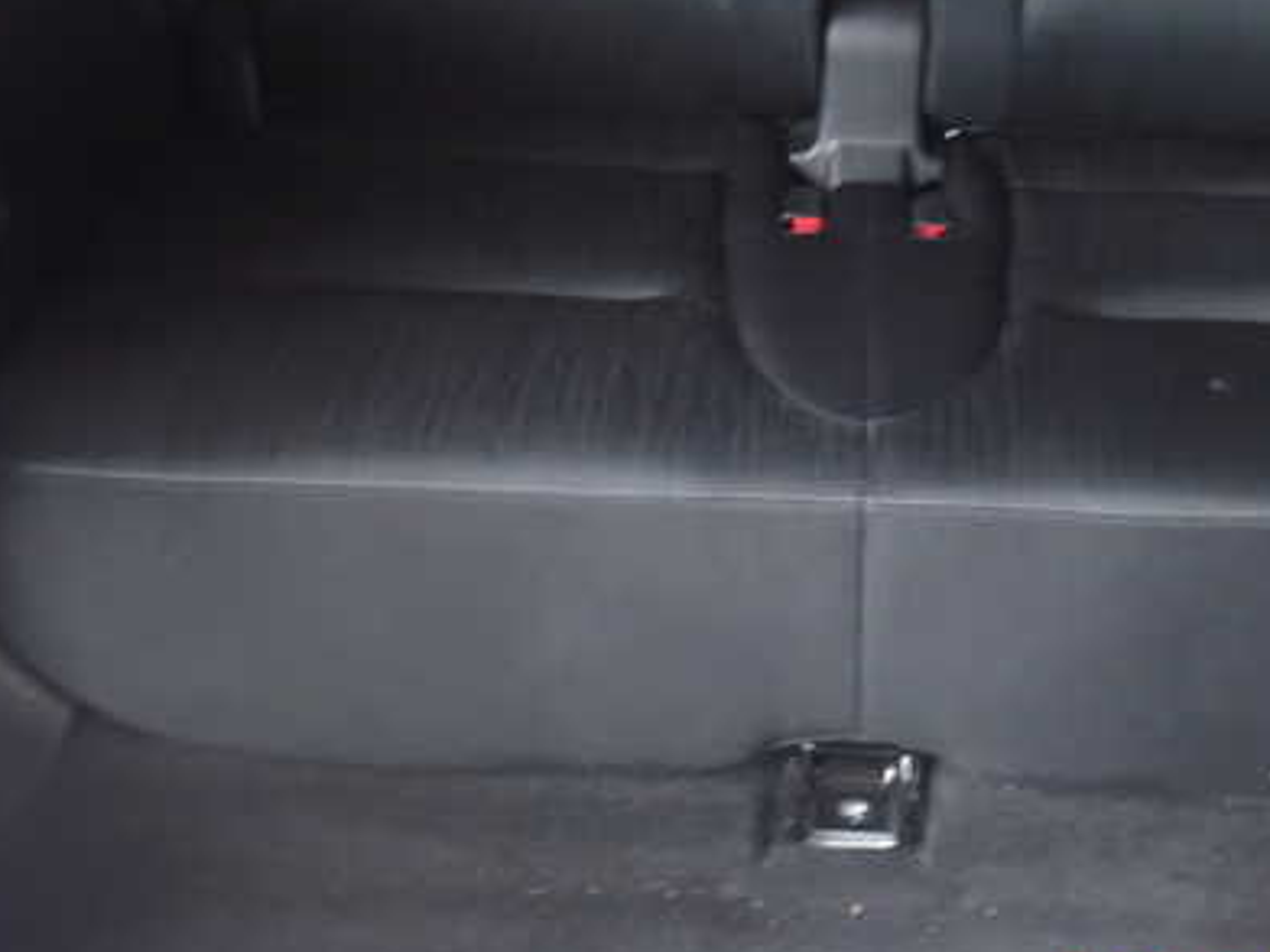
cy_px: 299
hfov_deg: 40.8
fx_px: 1687
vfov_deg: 31.2
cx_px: 828
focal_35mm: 46
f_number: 2.3
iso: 800
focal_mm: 5.4
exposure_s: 1/15
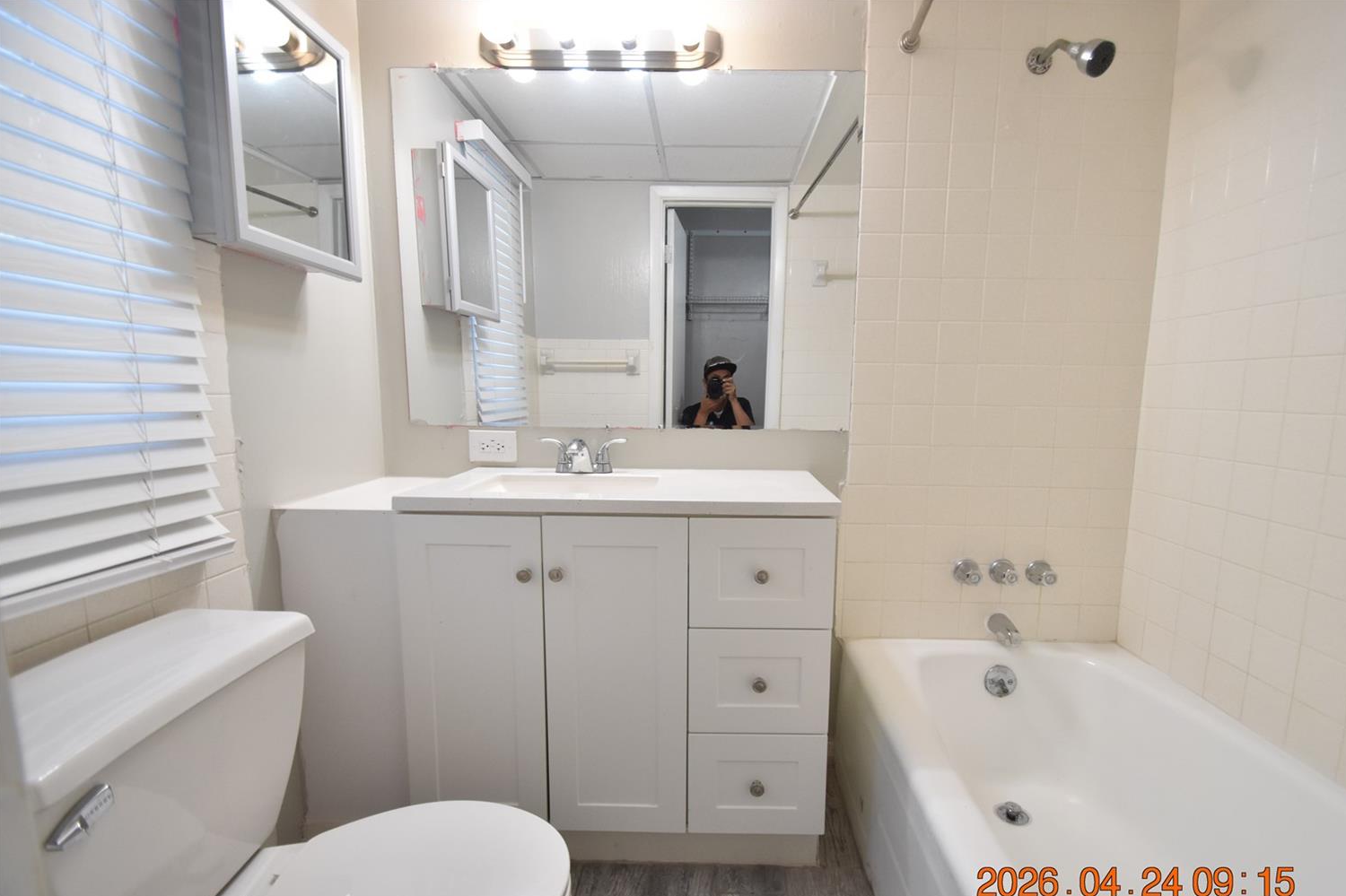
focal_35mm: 16
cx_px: 712
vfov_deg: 73.6
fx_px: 598
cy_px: 476
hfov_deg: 96.6
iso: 800
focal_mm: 10
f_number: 3.5
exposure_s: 1/125
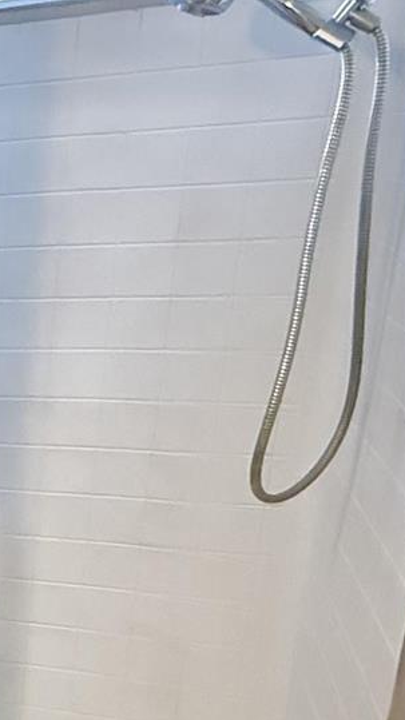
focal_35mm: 58
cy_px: 554
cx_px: -462
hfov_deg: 15.4
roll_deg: +4.4
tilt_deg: -18.8
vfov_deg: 35.1
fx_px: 1108
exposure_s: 1/60
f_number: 2.2
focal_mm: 2.22
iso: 1000
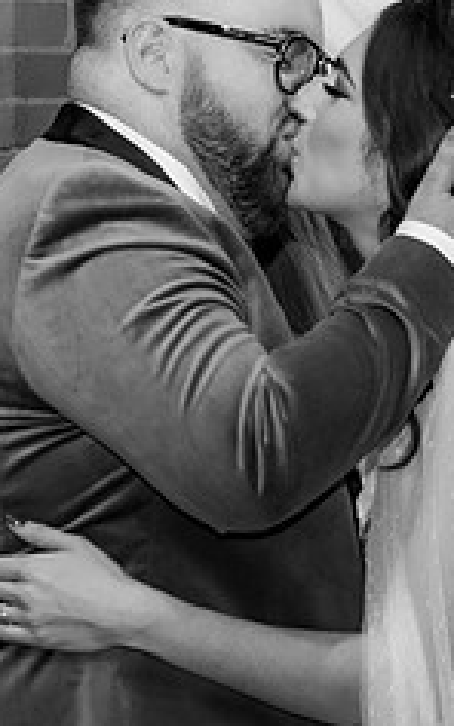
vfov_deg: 10.3
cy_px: 371
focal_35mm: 203
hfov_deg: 6.5
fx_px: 4021
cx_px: 367
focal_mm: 70
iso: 800
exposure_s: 1/125
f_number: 5
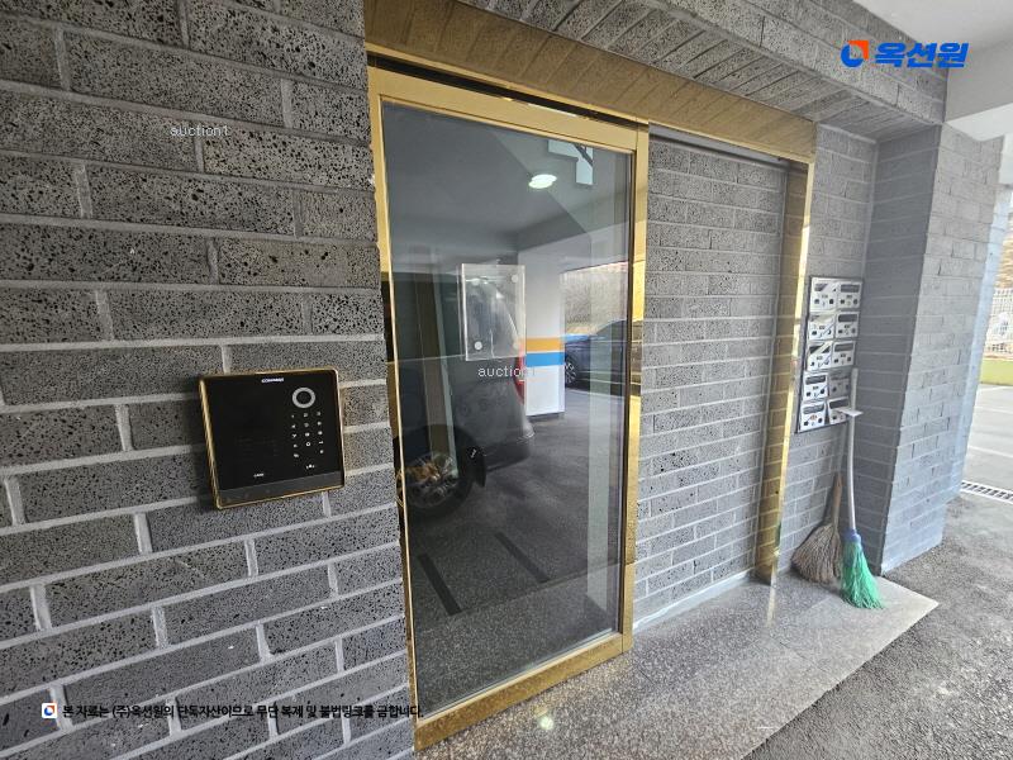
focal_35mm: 13
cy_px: 380
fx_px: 380
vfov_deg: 89.9
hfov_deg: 106.2
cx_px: 506
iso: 250
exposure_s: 1/60
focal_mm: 2.2
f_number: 2.2
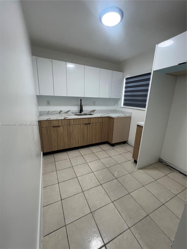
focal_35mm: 13
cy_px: 124
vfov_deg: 106.2
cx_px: 94
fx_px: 94
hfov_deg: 89.9
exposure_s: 1/120
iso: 200
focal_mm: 1.57
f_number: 1.8
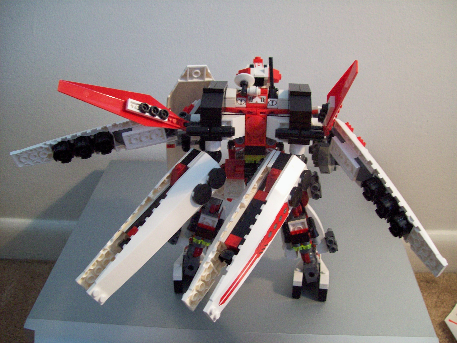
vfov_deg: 39.7
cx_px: 228
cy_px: 172
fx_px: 475
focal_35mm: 36
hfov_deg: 51.4
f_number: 2.7
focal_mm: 6
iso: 160
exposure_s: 1/15.8
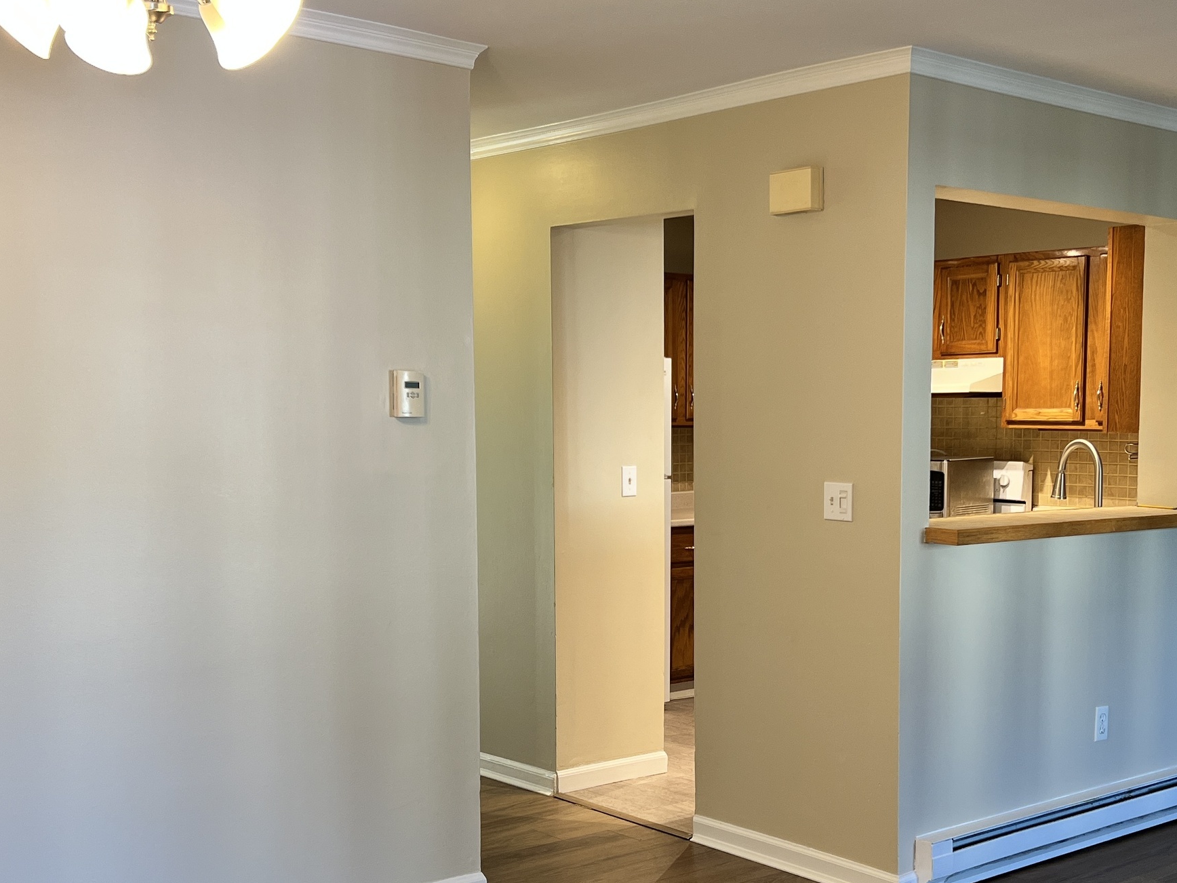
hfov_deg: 41.1
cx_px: 702
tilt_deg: -6.1
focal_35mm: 46
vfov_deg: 31.4
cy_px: 549
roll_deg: -0.1
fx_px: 1564
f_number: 1.5
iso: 64
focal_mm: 5.7
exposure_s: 1/60
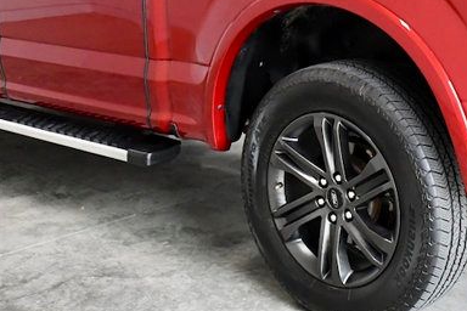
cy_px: -4
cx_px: 348
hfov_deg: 25.1
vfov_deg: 16.7
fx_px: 1038
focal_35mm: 80
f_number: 5.6
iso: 2500
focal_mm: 20
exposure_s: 1/800
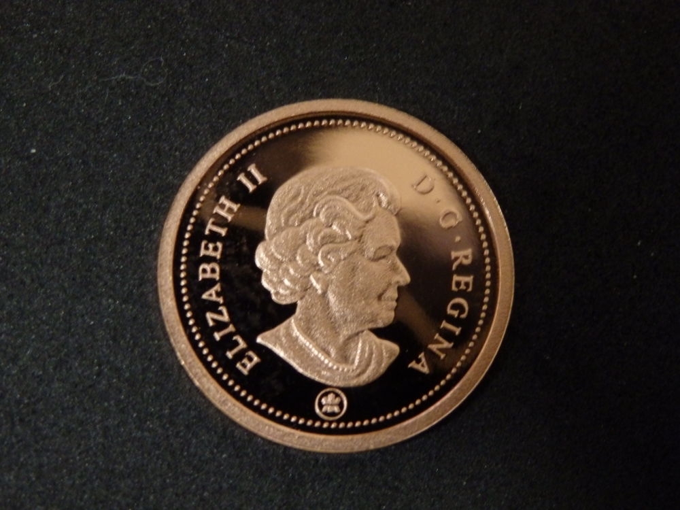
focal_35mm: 66
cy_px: 255
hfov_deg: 29.4
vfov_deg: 22.3
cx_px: 340
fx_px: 1297
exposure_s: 1/13
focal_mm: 11.9
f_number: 4.4
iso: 1000
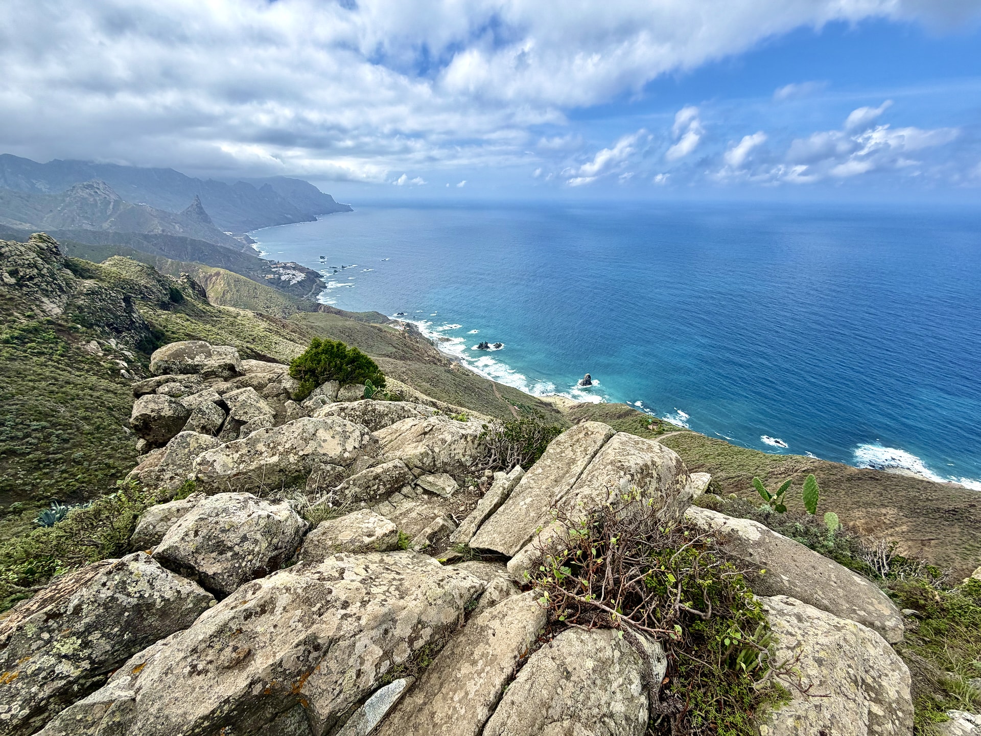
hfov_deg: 102.1
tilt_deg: -24.1
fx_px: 397
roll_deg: +0.1
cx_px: 490
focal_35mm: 14
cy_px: 368
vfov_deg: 85.7
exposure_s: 1/770
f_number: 2.2
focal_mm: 2.22
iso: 25
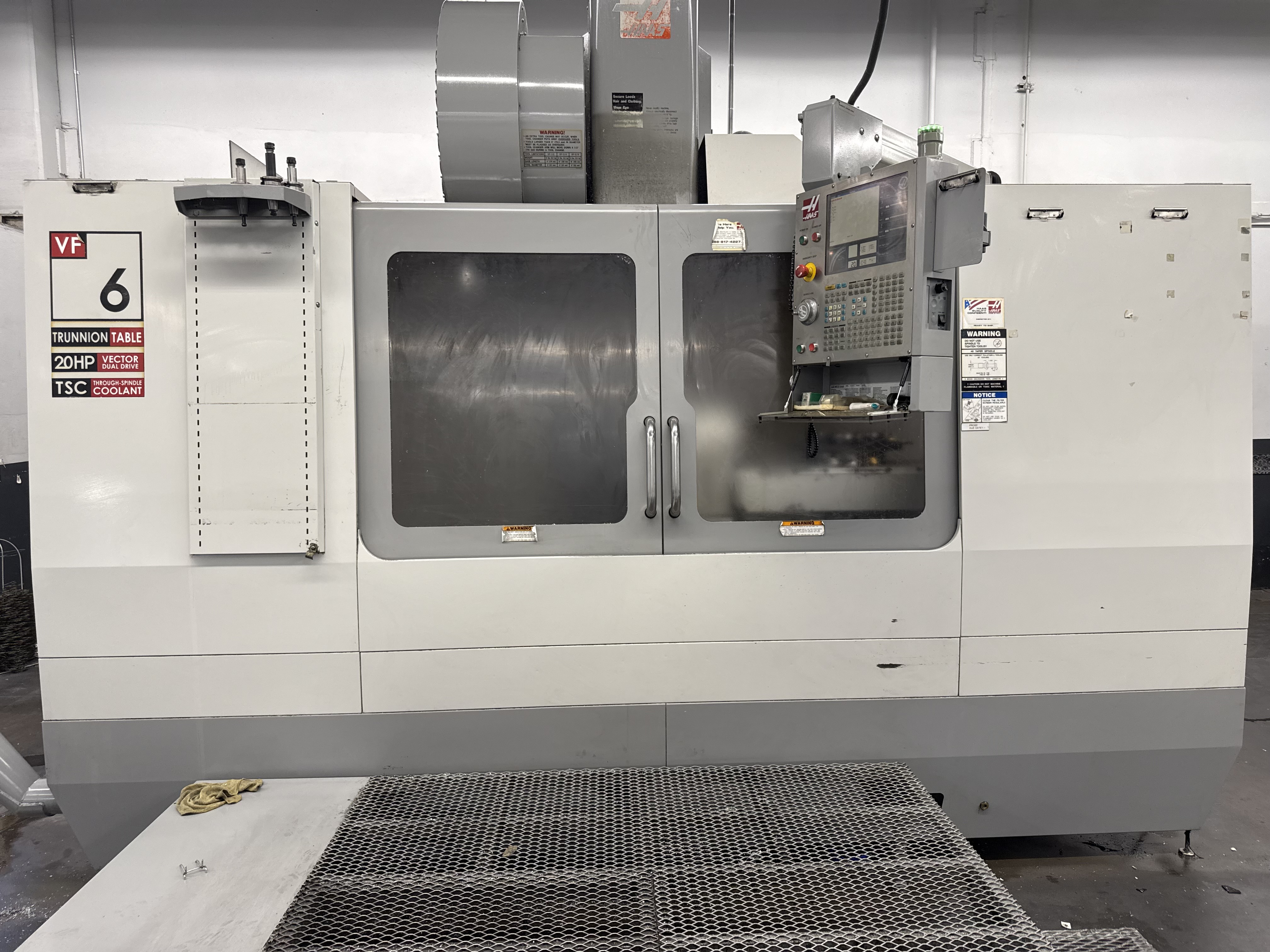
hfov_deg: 71.6
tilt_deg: -5.9
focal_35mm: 24
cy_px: 476
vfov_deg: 56.8
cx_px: 635
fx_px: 881
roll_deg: +0.4
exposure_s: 1/120
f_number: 1.78
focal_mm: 6.76
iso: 100
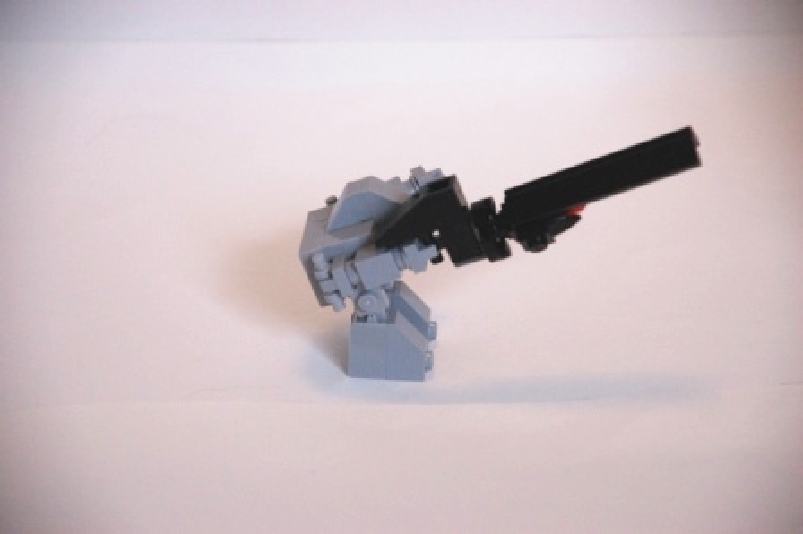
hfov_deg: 10.2
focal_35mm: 202
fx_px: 4513
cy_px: 267
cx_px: 402
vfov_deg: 6.8
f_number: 5.6
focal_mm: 135
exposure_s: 1/125
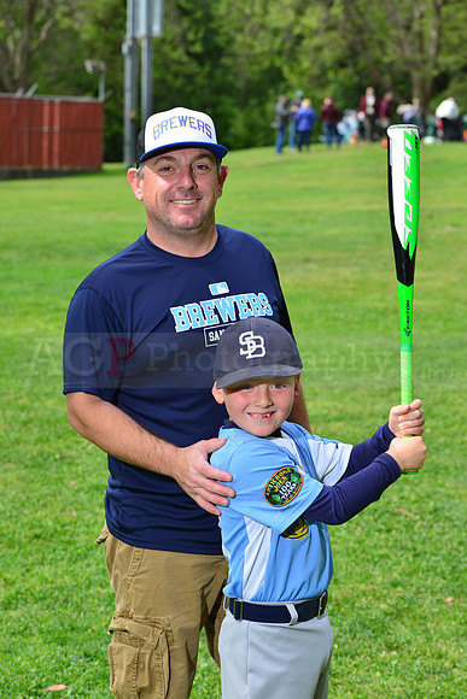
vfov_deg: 20.4
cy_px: 350
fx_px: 1945
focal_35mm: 100
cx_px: 234
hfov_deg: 13.7
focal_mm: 100
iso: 200
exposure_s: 1/200
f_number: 10
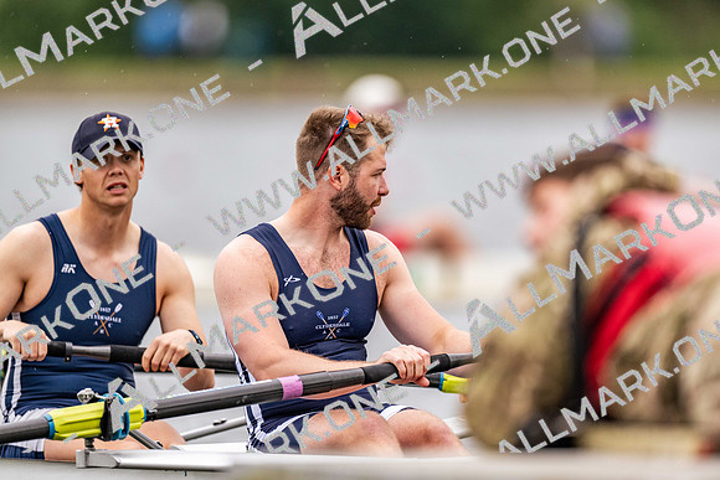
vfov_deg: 2.3
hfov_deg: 3.4
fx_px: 12002
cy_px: 240
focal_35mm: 600
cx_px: 360
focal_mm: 600
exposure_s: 1/2500
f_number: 4
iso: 1000
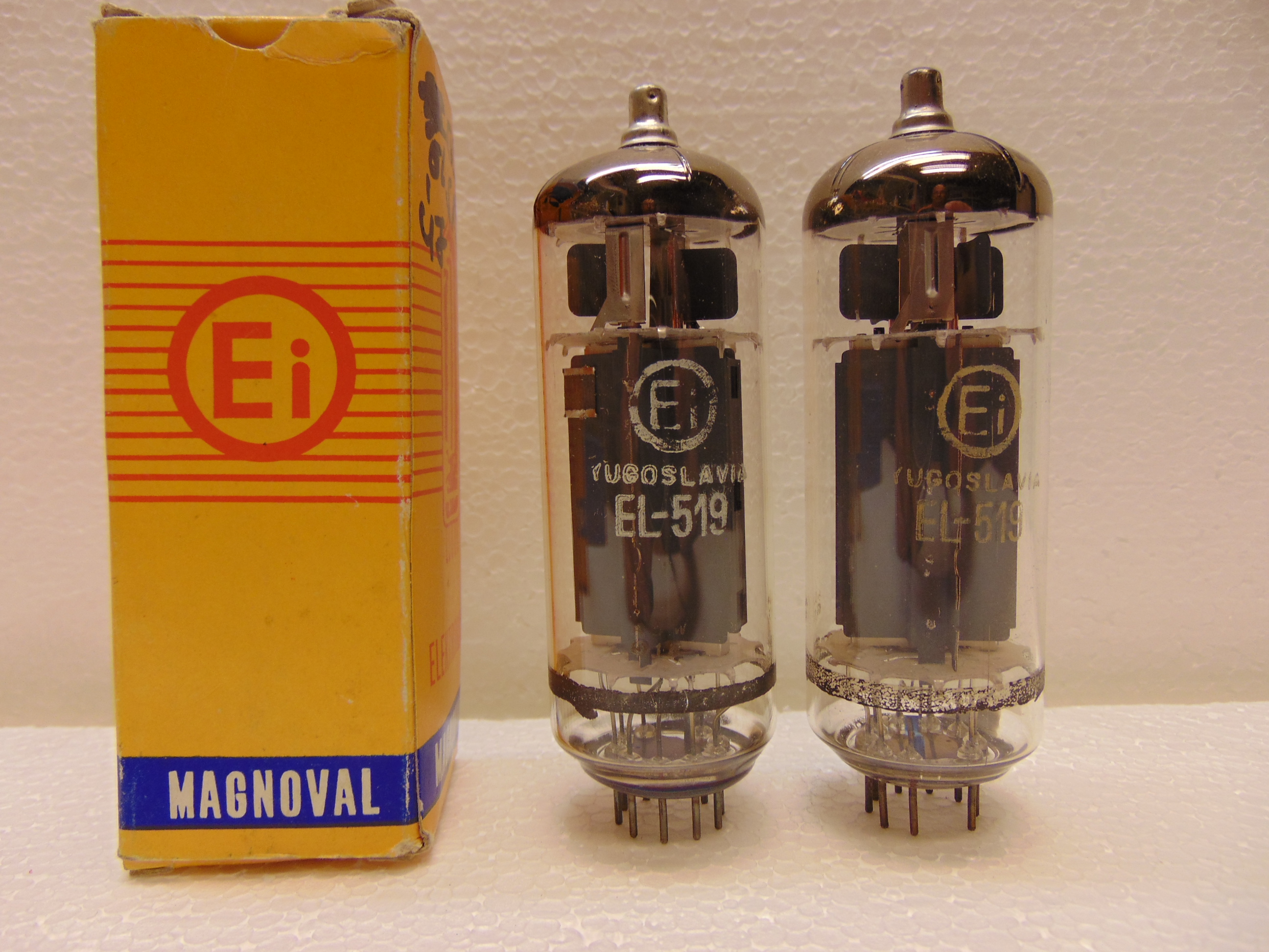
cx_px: 634
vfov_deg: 54.9
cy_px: 476
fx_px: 916
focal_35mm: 25
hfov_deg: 69.4
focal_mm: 4.5
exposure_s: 1/50
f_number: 3
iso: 80
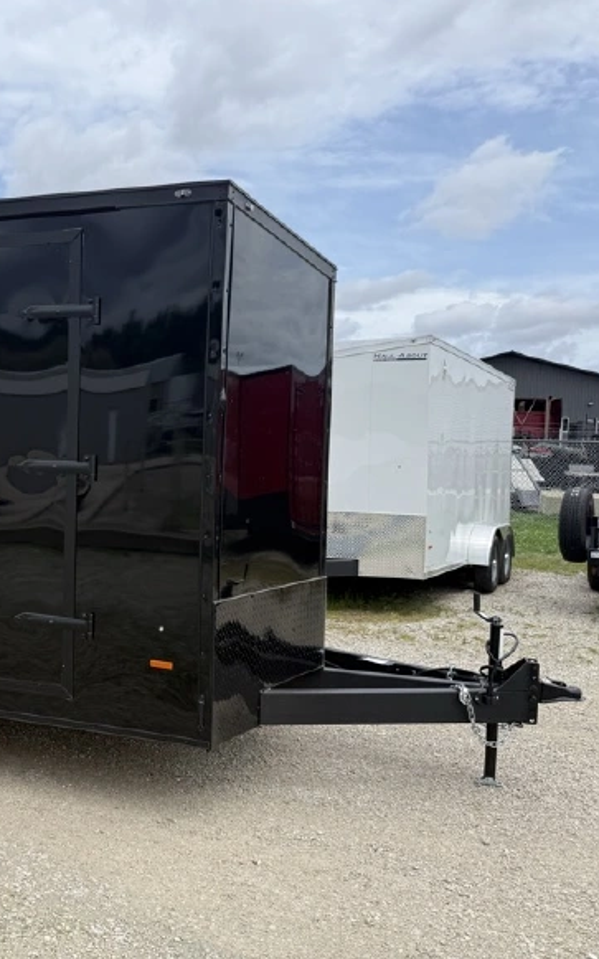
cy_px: 467
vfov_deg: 55.3
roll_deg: -1.8
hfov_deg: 33.0
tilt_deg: -2.2
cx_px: -12
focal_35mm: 35
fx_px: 914
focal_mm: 6.76
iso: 80
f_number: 1.78
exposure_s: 1/3759
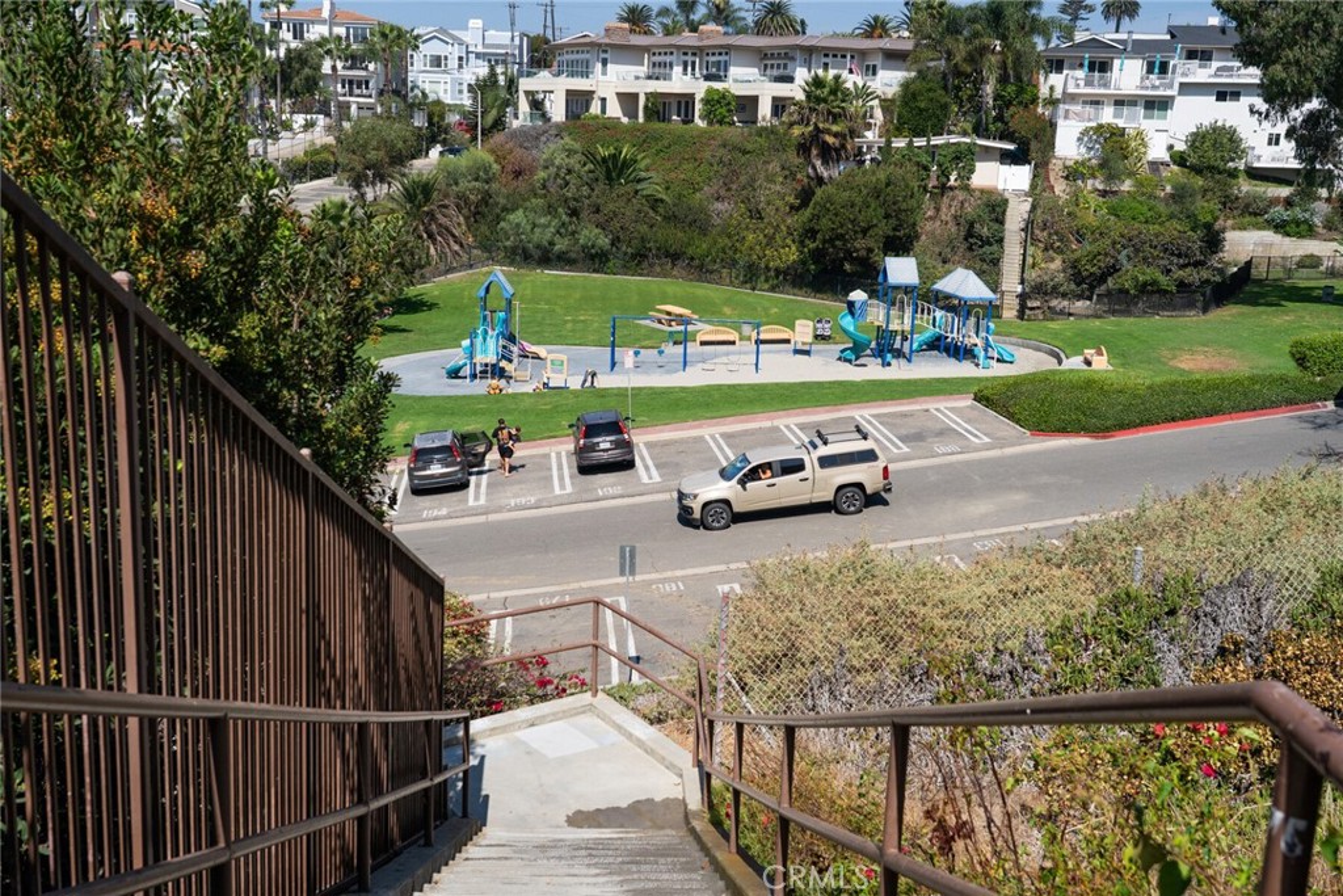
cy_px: 448
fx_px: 1343
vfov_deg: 36.9
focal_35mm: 36
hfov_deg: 53.1
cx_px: 672
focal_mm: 36
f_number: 7.1
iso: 500
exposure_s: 1/2500
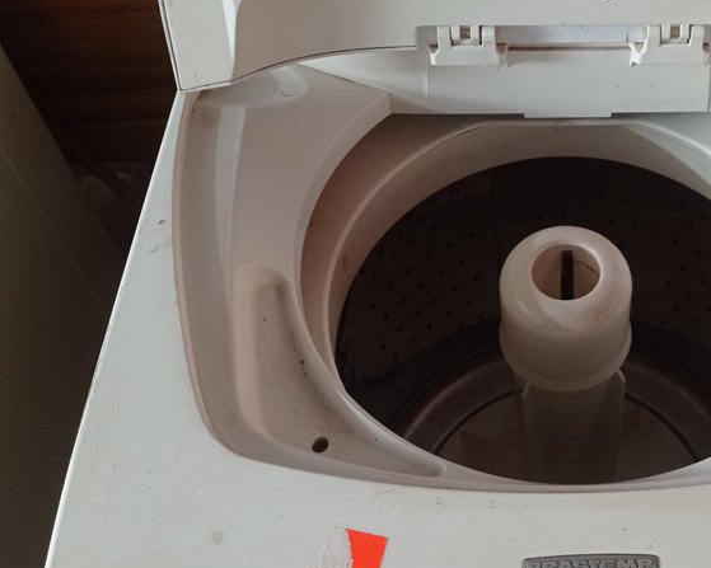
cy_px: 178
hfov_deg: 36.1
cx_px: 569
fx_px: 1052
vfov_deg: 30.0
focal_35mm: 50
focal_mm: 4.7
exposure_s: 1/30
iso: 185
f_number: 1.79
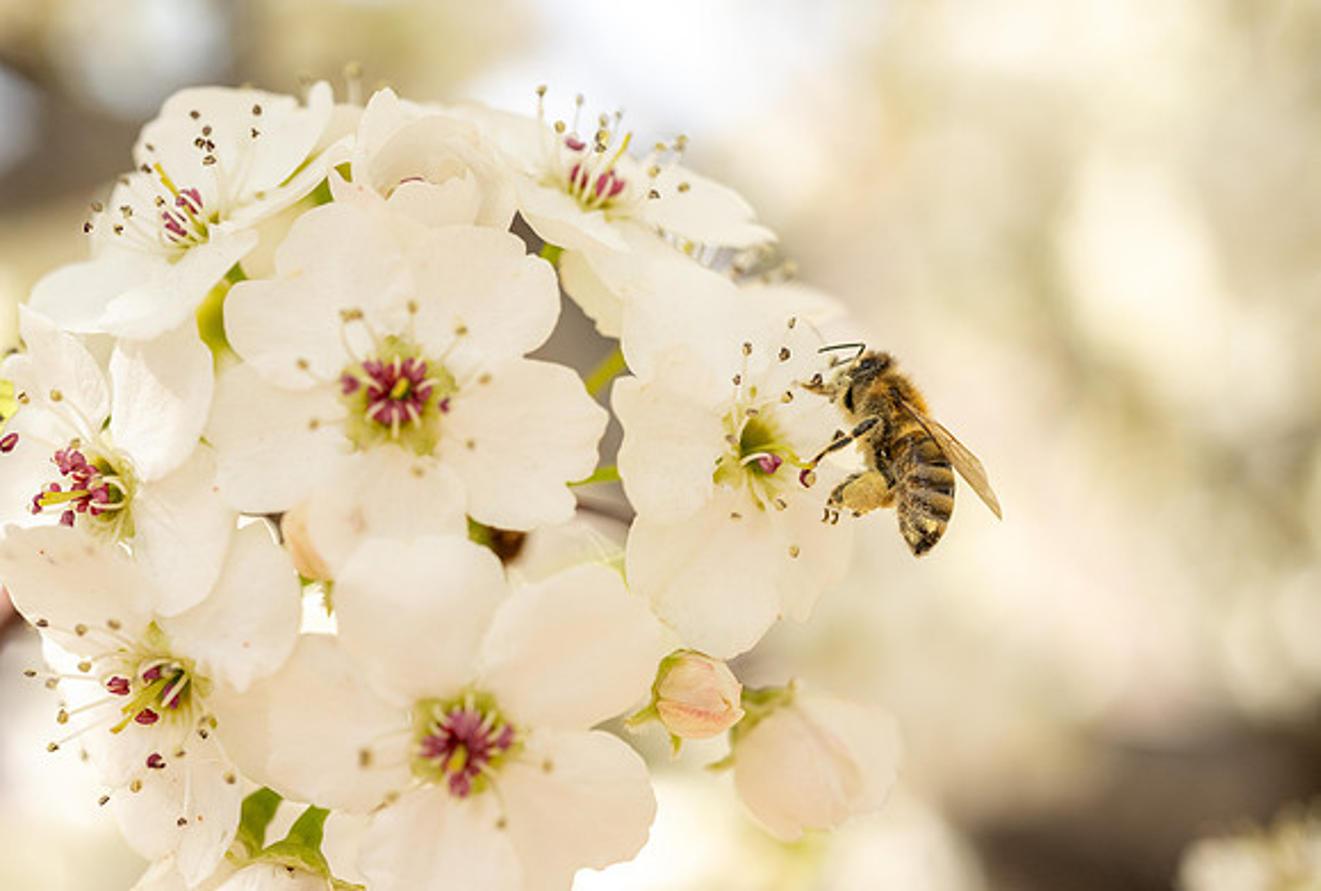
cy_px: 465
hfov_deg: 31.7
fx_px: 2325
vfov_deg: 21.7
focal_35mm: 63
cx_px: 698
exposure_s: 1/640
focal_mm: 60
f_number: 7.1
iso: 500
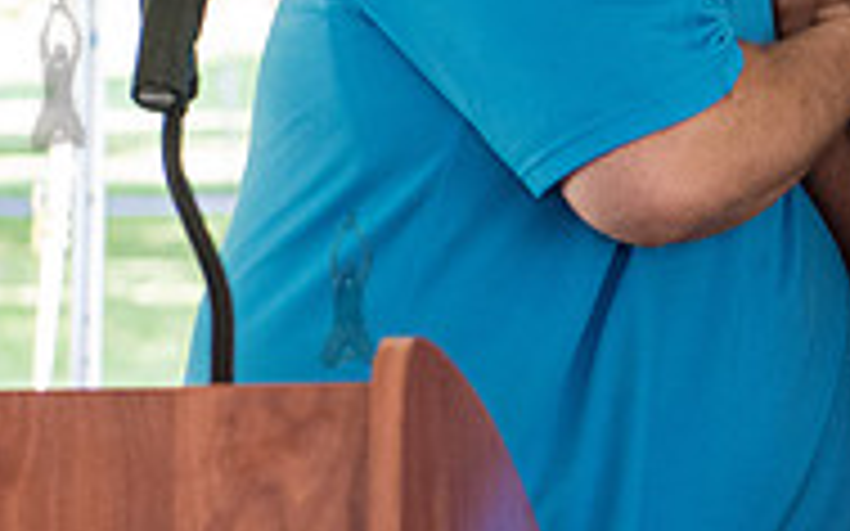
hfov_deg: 8.2
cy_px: 147
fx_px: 5859
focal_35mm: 253
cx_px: 912
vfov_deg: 5.2
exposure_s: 1/800
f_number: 4
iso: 2500
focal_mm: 70
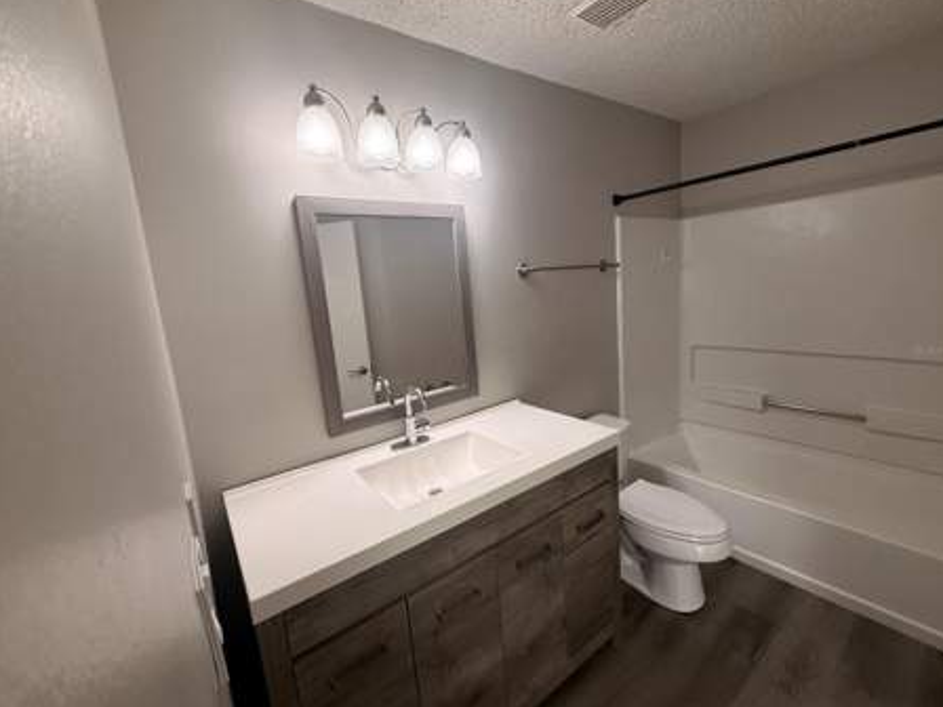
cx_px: 465
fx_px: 409
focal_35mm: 15
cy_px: 349
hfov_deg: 98.2
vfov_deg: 81.7
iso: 250
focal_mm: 2.22
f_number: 2.2
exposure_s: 1/120
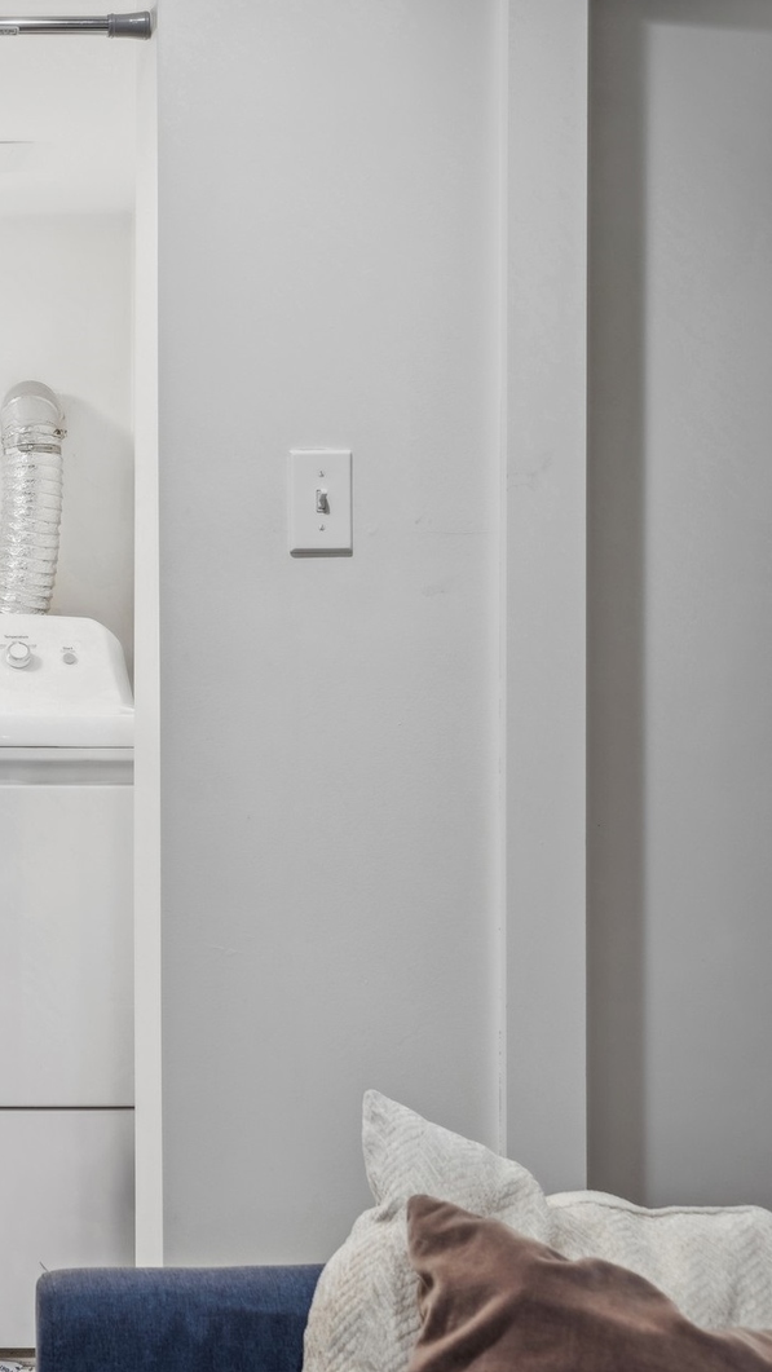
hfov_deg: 19.9
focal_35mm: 56
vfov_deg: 37.2
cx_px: -198
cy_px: 679
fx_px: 2037
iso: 320
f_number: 7.1
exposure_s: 1/8
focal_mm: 35
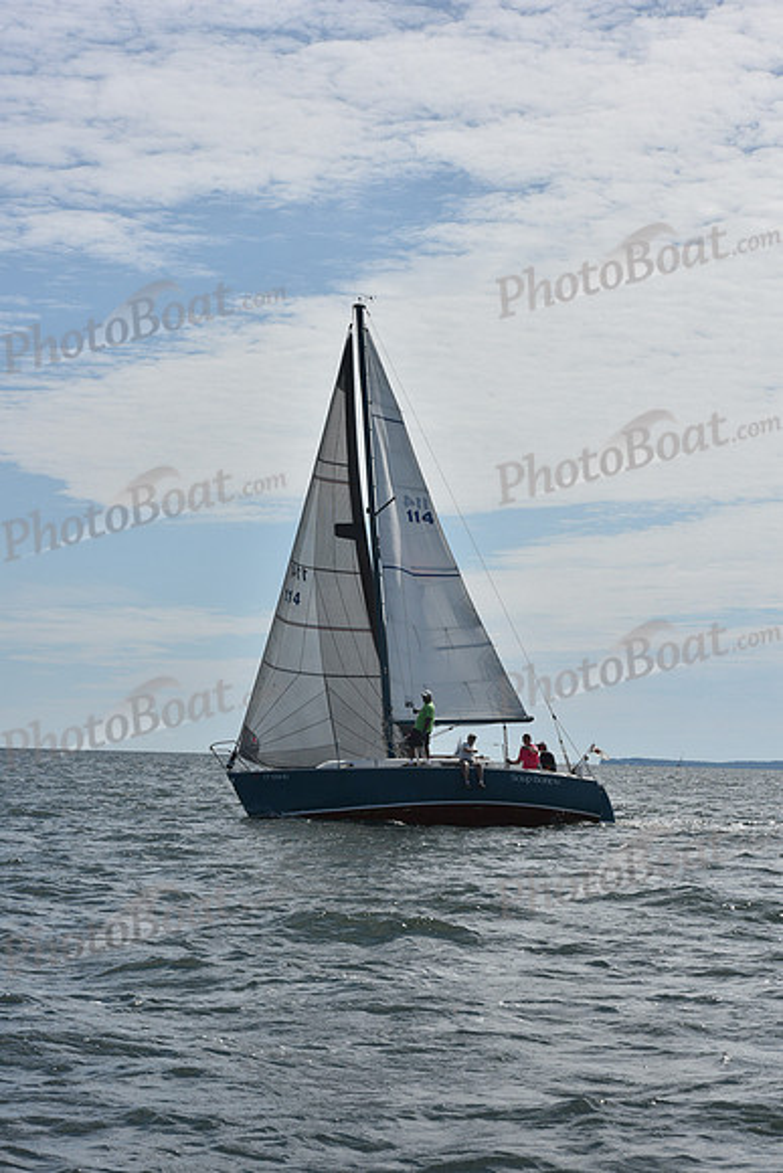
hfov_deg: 16.7
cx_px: 392
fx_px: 2673
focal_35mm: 82
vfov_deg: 24.8
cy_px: 586
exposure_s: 1/1000
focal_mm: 82
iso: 320
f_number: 13
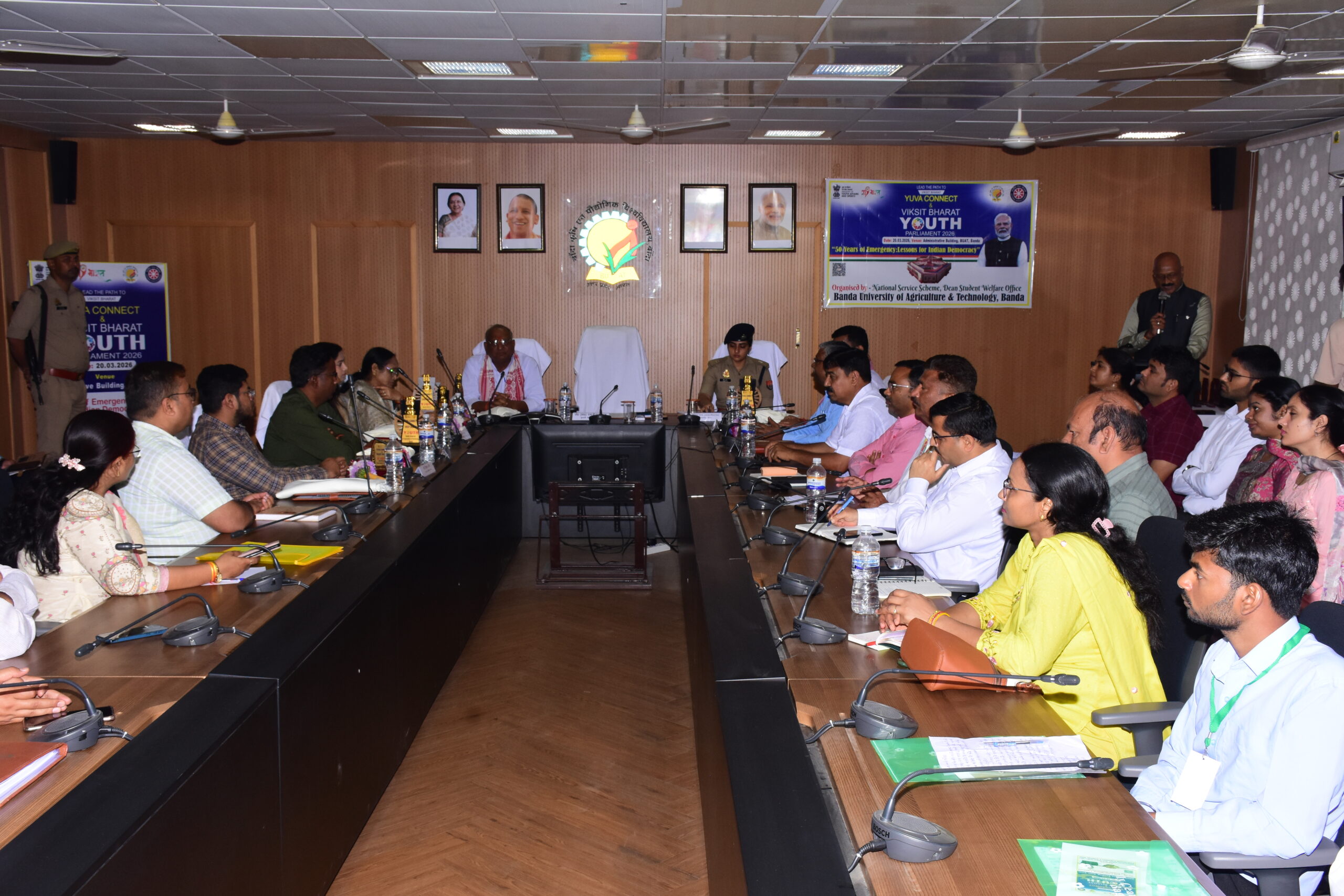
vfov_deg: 34.2
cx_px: 672
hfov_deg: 49.6
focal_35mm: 39
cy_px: 448
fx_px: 1456
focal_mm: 26
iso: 800
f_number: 10
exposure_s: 1/125
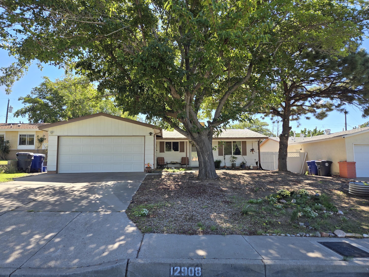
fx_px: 245
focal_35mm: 23
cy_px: 138
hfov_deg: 73.9
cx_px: 184
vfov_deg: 58.9
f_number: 1.8
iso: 25
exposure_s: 1/784
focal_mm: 5.4
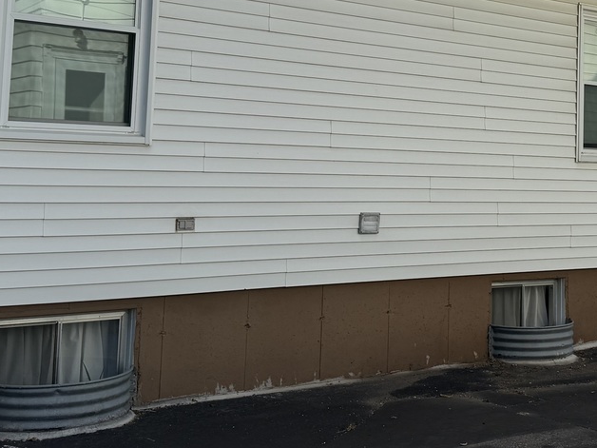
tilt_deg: +2.5
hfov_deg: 34.5
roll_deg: -1.8
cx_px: 418
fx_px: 949
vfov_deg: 26.1
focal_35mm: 55
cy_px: 87
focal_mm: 6.76
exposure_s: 1/3953
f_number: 1.78
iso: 80
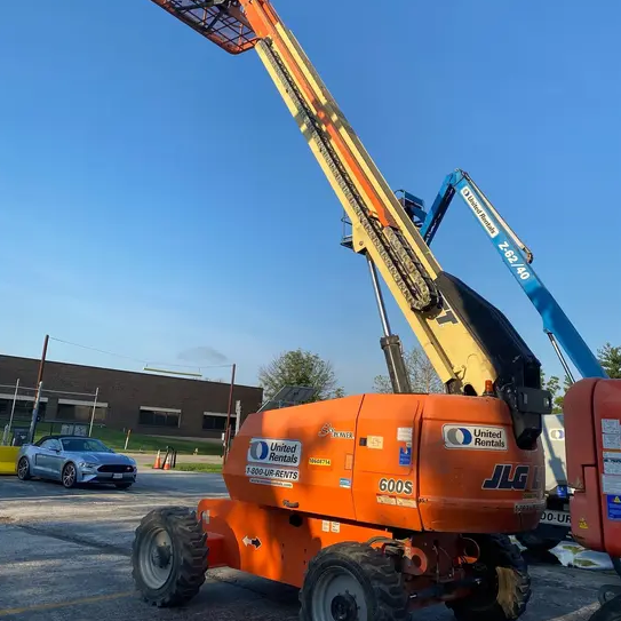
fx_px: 629
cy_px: 261
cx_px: 311
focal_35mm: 31
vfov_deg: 52.3
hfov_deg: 52.5
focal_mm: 4.25
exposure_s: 1/1927
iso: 32
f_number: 1.8
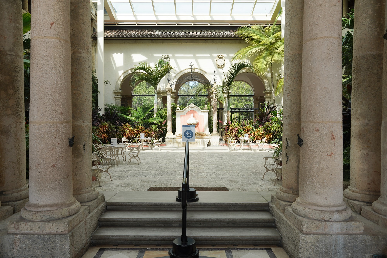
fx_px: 301
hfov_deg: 65.5
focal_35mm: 28
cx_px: 194
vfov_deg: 46.4
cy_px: 129
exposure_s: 1/80
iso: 200
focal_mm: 28
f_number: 14
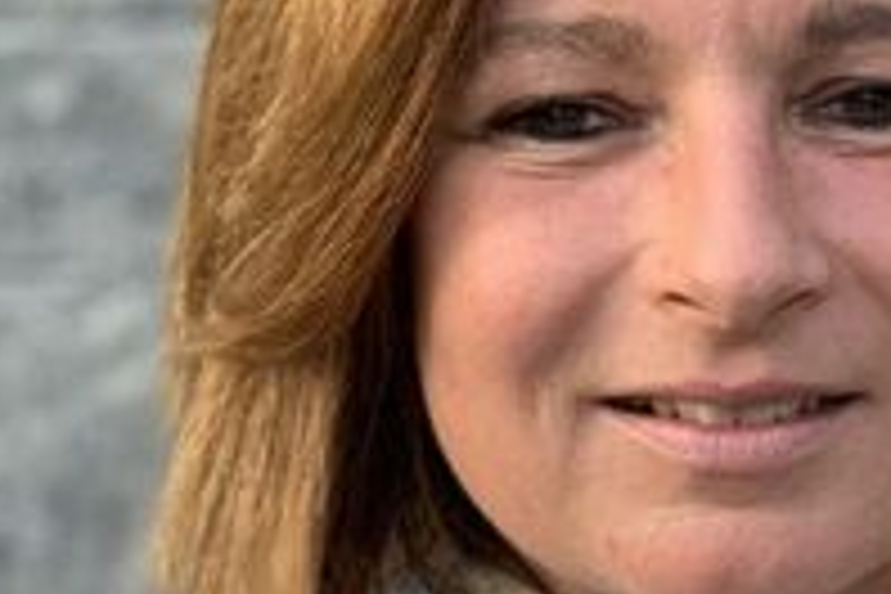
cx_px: 720
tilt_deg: -11.2
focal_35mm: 140
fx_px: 3465
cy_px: 382
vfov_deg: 9.8
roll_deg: +0.8
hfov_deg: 14.6
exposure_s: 1/122
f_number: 2.4
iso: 100
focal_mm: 6
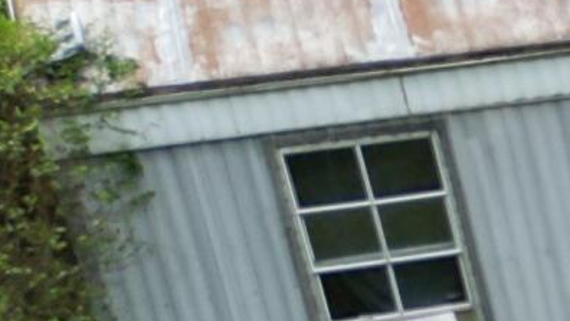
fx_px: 2993
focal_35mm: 198
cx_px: 1876
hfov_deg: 8.5
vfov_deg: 5.9
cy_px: 725
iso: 100
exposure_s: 1/1500
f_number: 1.7
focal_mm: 6.72
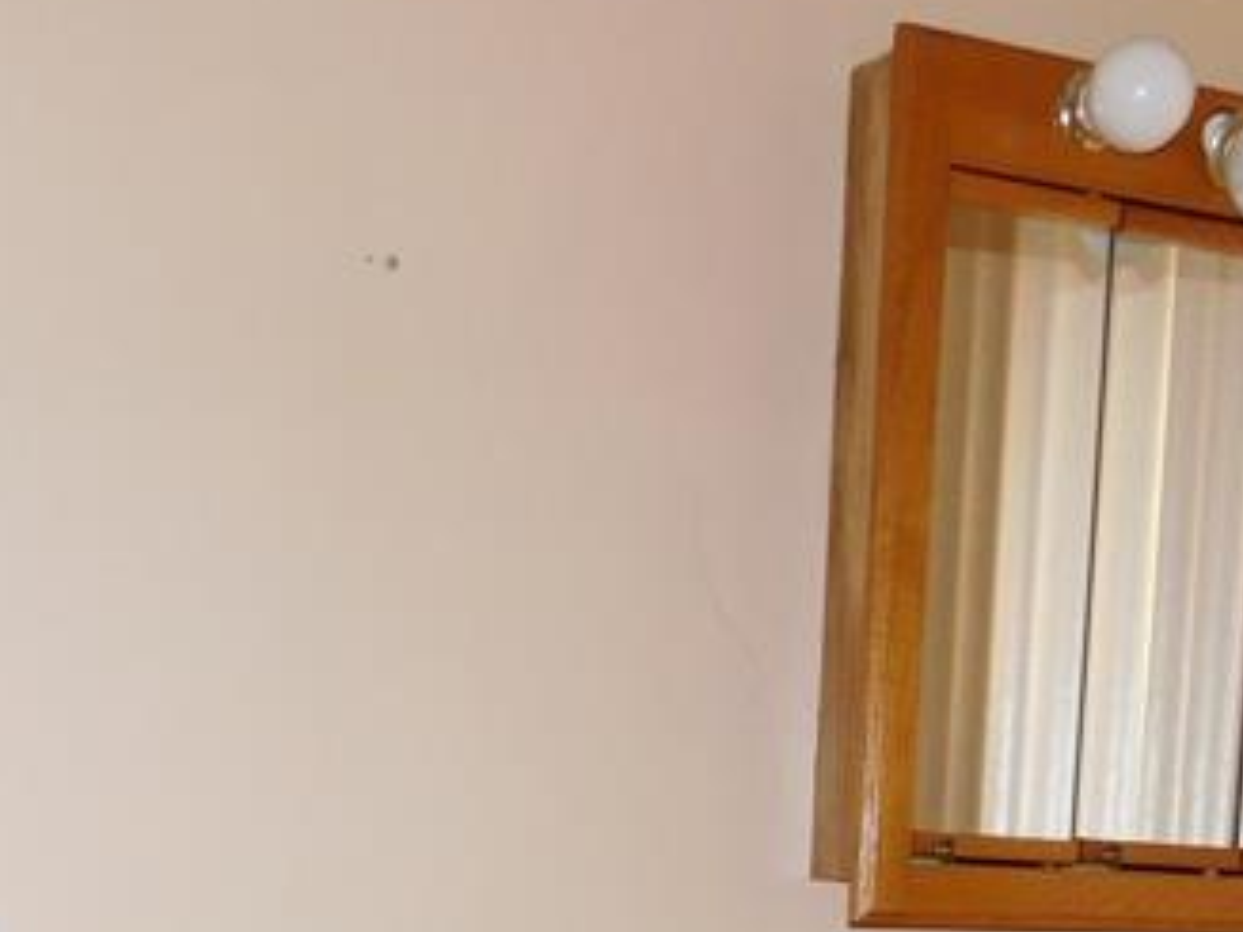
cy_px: 1404
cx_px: 464
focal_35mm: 72
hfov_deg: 27.0
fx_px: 2584
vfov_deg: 18.2
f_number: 3
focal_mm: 4
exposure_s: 1/30
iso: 200
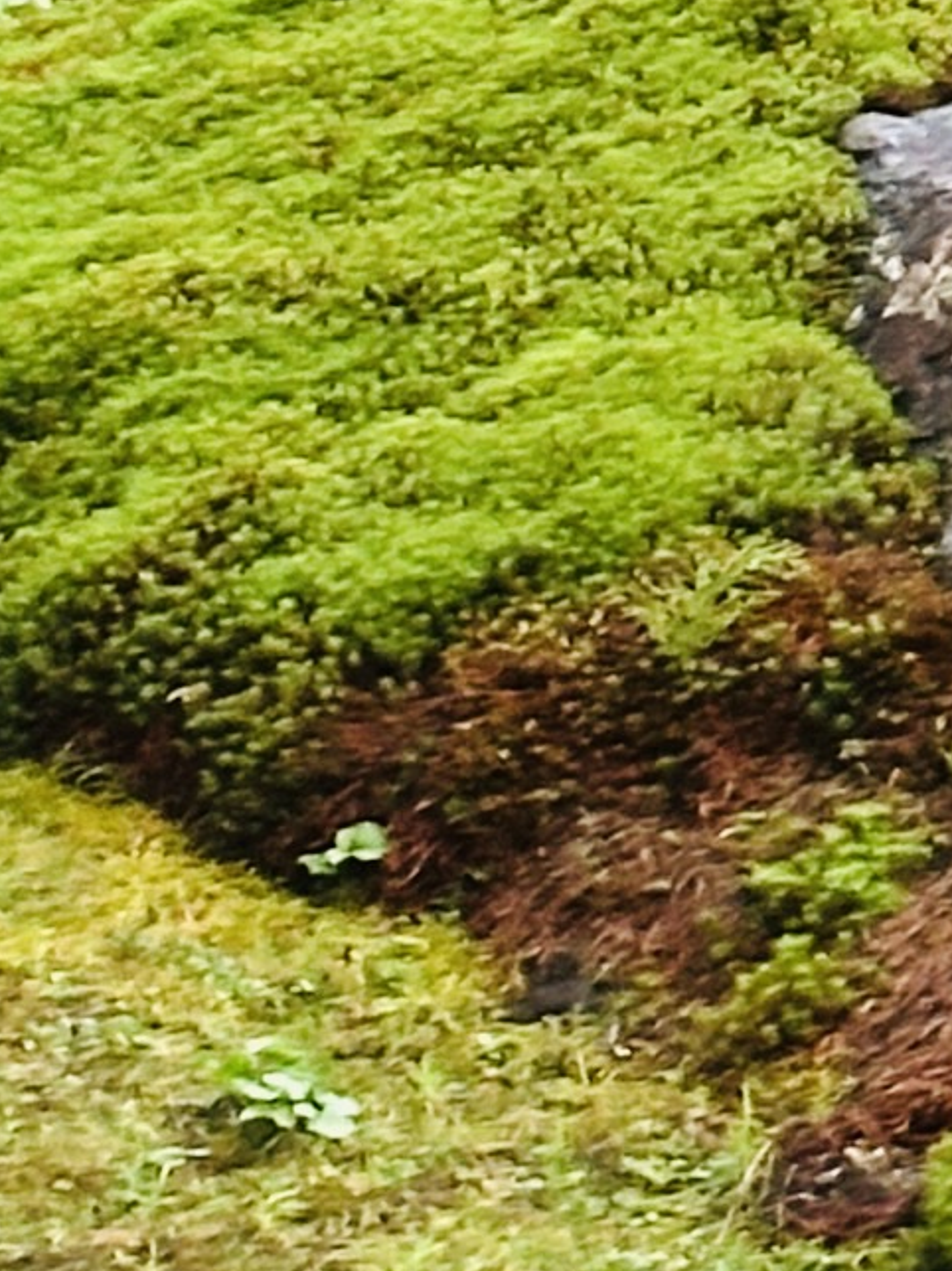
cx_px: 2820
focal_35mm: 301
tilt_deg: -9.4
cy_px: -518
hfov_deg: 4.7
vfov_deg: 6.5
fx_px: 11041
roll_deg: -2.1
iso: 125
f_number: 1.78
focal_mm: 6.86
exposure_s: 1/60
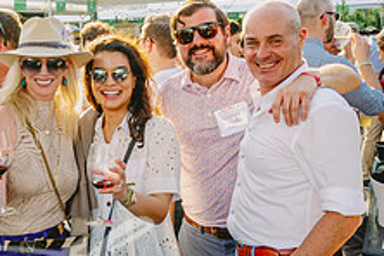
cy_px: 118
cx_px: 54
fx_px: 768
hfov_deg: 27.3
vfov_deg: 18.9
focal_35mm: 72
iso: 640
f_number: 7.1
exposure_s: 1/200
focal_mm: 27.5
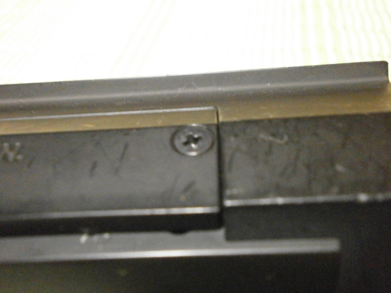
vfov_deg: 44.2
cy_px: 146
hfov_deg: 56.8
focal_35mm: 32
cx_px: 196
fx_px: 361
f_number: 3.1
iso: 1600
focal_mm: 5.8
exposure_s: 1/8
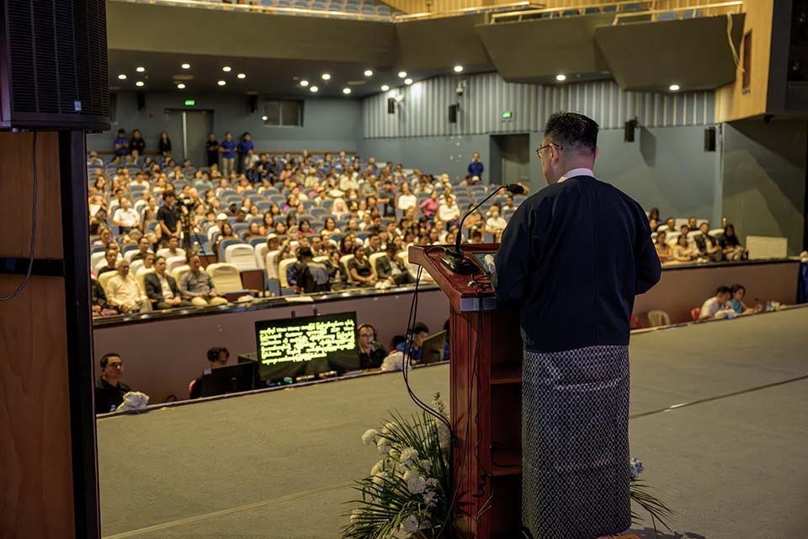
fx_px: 965
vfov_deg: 31.2
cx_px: 404
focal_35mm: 43
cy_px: 270
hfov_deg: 45.4
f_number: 3.5
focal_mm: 43
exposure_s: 1/250
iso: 7200
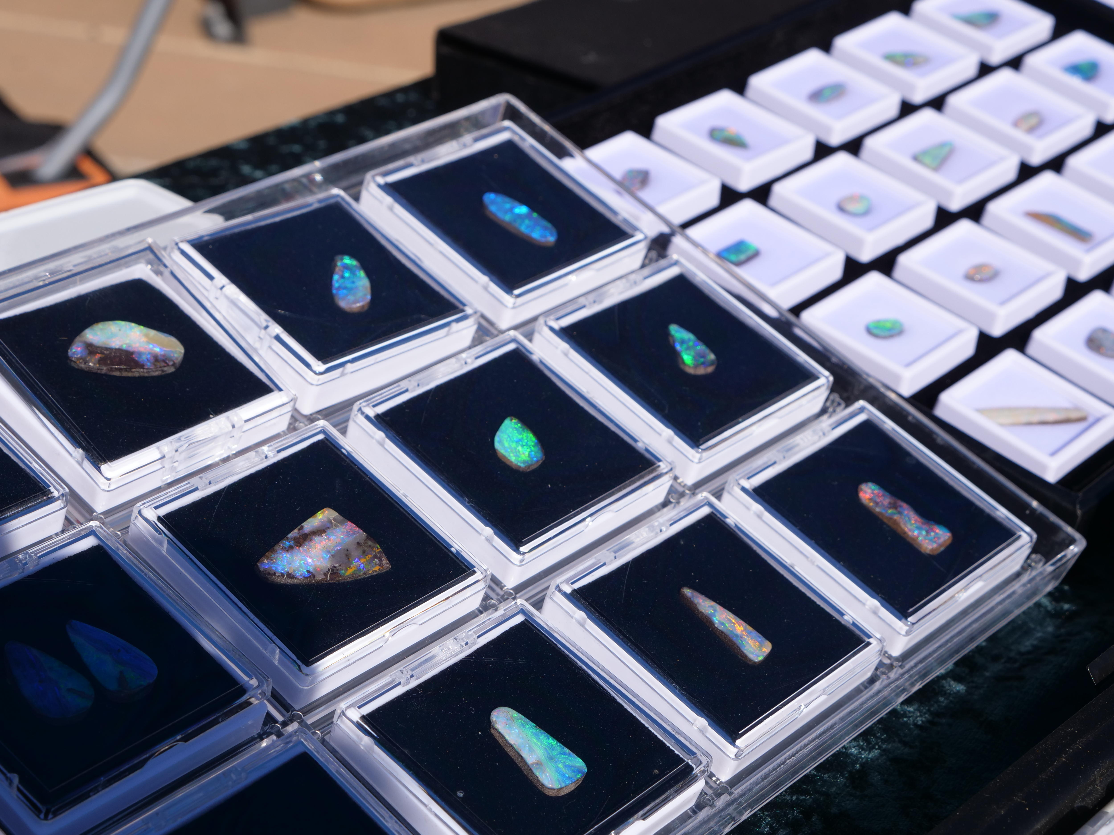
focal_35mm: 70
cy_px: 418
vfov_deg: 21.0
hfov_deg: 27.8
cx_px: 557
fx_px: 2253
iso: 200
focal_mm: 35
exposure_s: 1/1000
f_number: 7.1
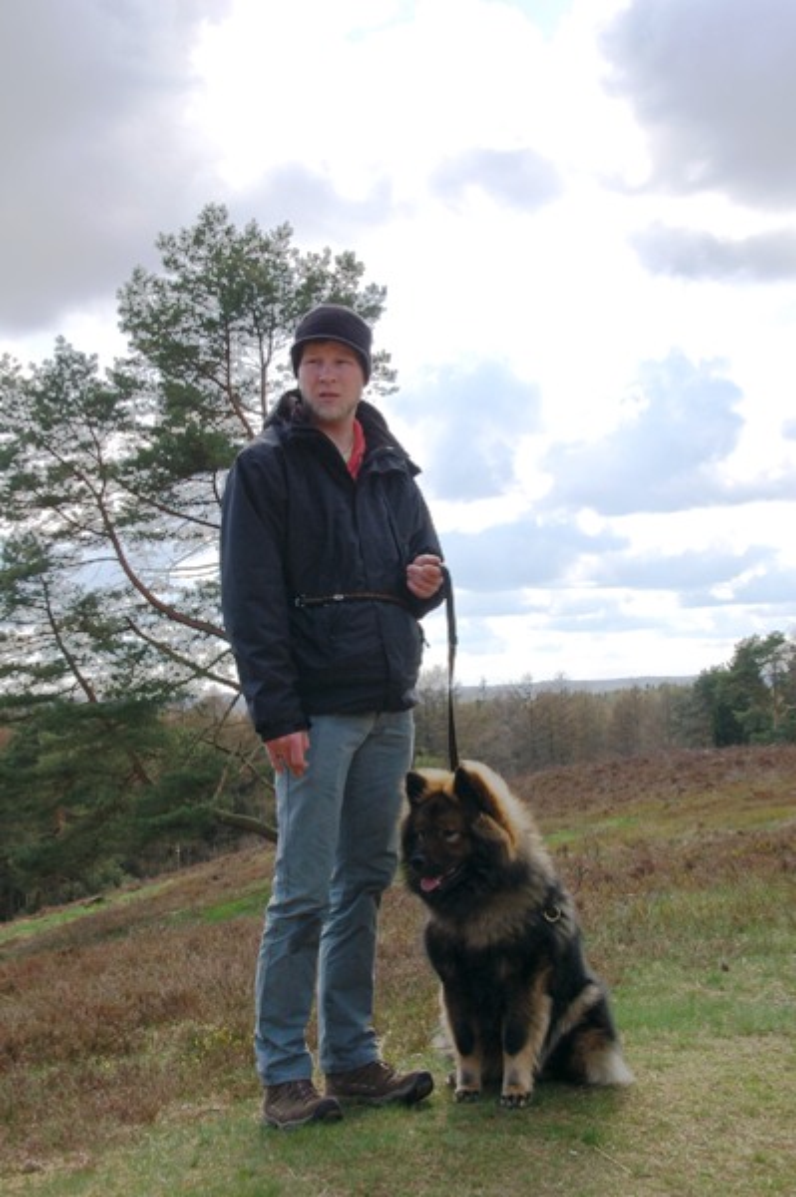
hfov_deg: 28.9
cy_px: 598
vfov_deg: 42.4
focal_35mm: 46
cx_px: 398
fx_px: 1545
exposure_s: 1/320
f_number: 9
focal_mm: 31
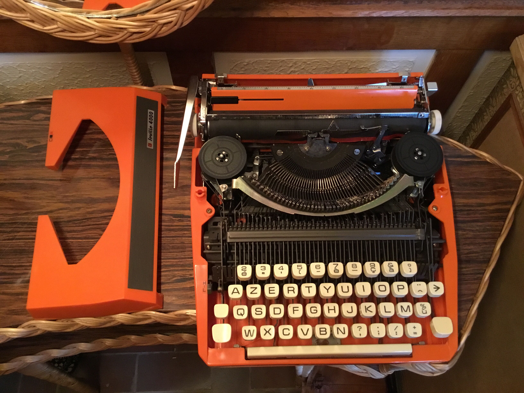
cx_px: 262
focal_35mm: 31
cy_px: 196
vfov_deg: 45.4
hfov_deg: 58.4
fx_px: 469
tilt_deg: -63.4
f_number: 2.4
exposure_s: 1/17
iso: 250
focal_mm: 3.3
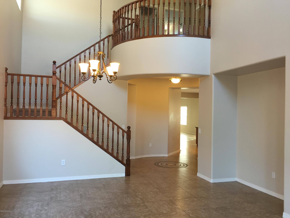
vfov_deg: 48.2
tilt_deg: +1.0
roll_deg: -1.8
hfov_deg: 61.7
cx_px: 145
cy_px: 109
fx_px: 243
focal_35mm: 29
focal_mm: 4.15
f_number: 2.2
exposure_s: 1/30
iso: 64
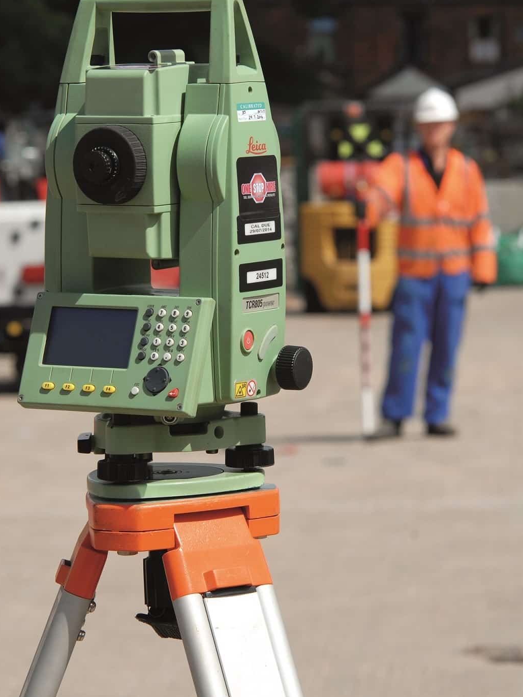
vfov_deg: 13.2
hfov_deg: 9.9
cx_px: 260
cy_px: 324
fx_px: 3022
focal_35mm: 150
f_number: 11
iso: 100
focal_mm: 92
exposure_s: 1/180
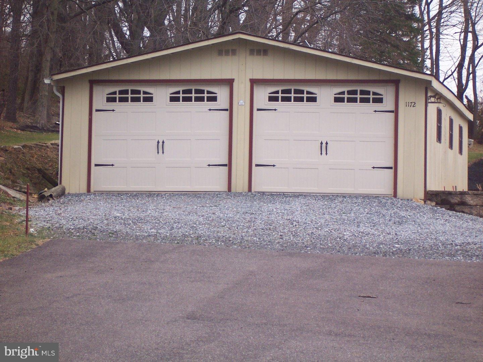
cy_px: 181
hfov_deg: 14.9
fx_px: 1842
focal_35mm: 132
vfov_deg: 11.2
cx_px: 242
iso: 140
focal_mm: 22
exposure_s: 1/125
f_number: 4.8
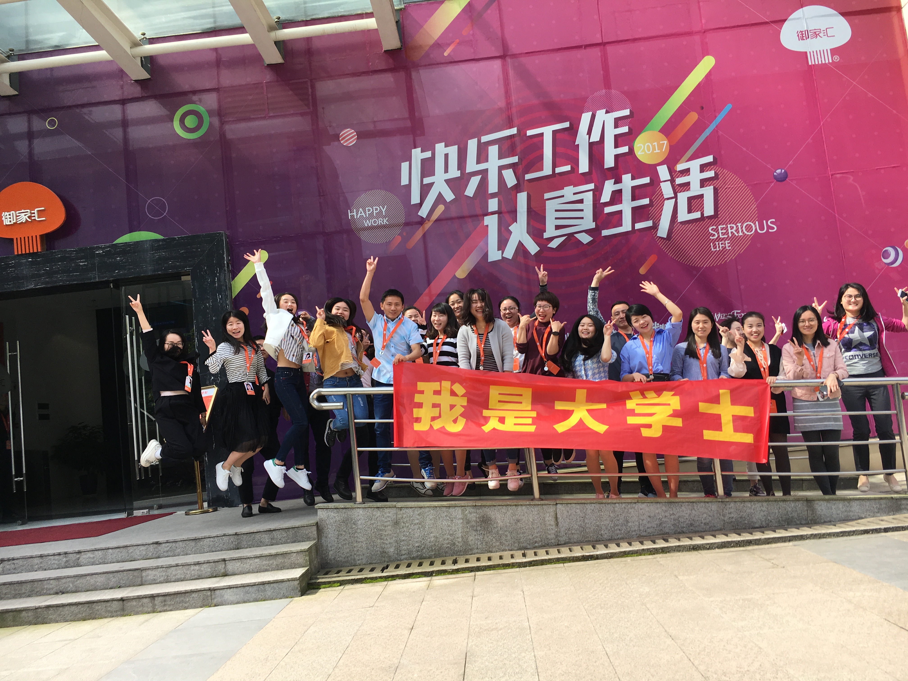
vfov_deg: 48.2
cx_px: 454
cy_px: 340
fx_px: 761
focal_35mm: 29
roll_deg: +5.6
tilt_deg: +8.2
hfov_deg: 61.7
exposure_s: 1/777
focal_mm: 4.15
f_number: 2.2
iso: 25
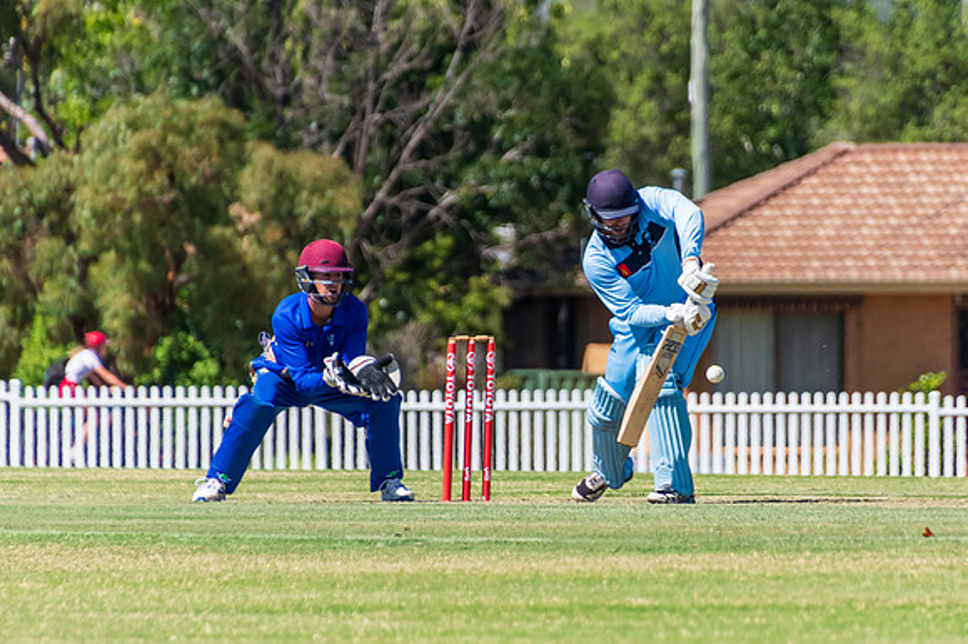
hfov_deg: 2.6
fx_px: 21371
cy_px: 297
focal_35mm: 795
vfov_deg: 1.7
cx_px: 611
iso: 400
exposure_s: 1/2500
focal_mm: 400
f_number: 6.3
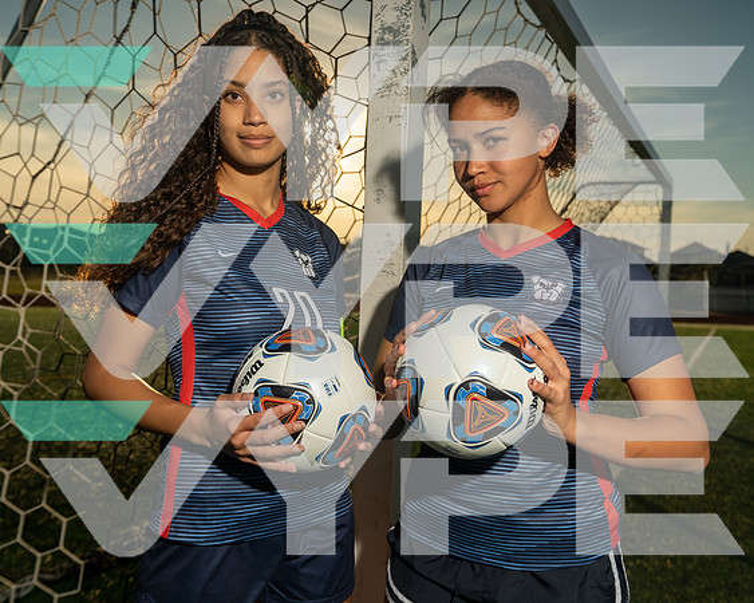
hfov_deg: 51.7
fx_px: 779
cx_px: 365
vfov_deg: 42.3
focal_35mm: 35
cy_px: 302
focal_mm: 31
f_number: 4.5
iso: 200
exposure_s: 1/250
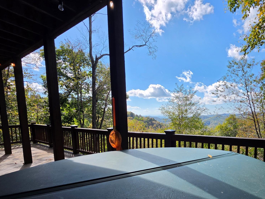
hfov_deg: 85.5
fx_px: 138
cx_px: 171
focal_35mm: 18
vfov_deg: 70.1
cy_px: 128
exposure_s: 1/2000
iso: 40
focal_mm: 2.2
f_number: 1.9
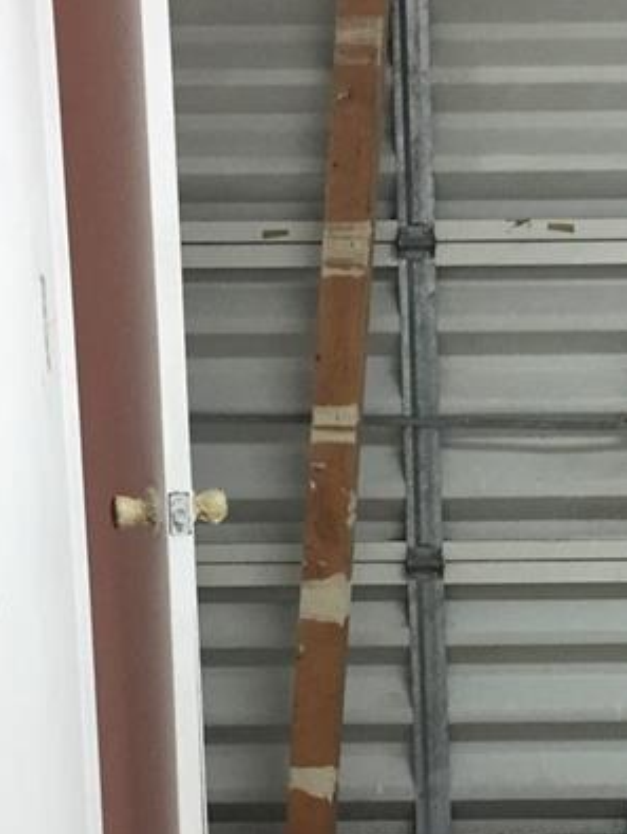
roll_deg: +0.7
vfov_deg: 22.1
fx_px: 2122
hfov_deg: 16.6
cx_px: 557
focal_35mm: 88
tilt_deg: -13.3
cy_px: 606
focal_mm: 4.15
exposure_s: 1/30
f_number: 2.2
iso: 100
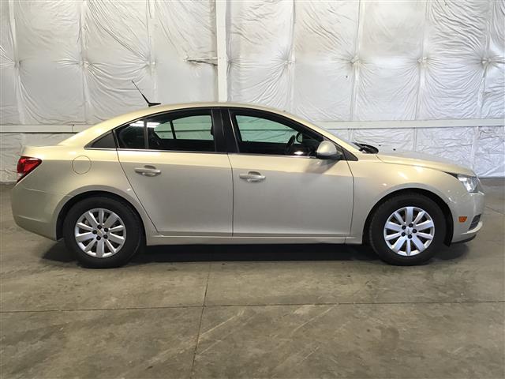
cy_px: 190
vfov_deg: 45.4
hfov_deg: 58.4
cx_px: 252
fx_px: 452
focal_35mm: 31
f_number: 2.4
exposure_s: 1/30
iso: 50
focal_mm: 3.3
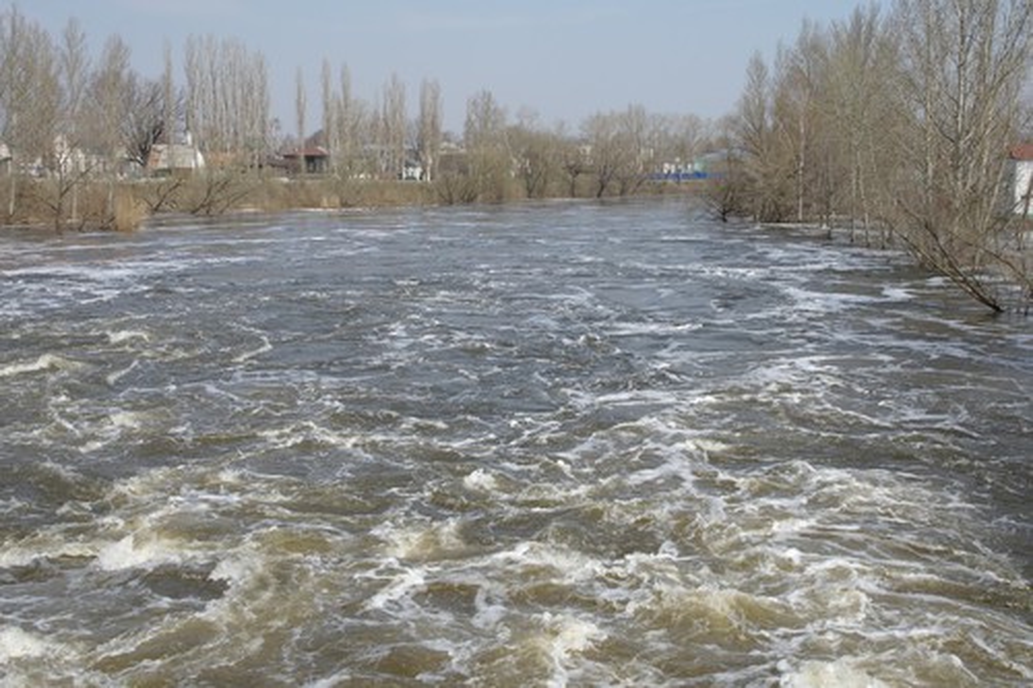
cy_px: 344
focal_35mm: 43
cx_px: 516
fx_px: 1233
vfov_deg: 31.2
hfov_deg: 45.4
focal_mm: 28
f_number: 10
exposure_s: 1/125
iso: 100
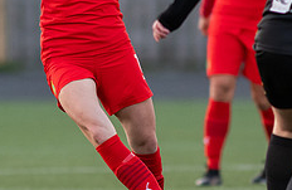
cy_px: 79
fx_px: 10548
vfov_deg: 1.0
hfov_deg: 1.6
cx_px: 62
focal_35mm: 1310
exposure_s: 1/800
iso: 1100
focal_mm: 300
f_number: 3.2
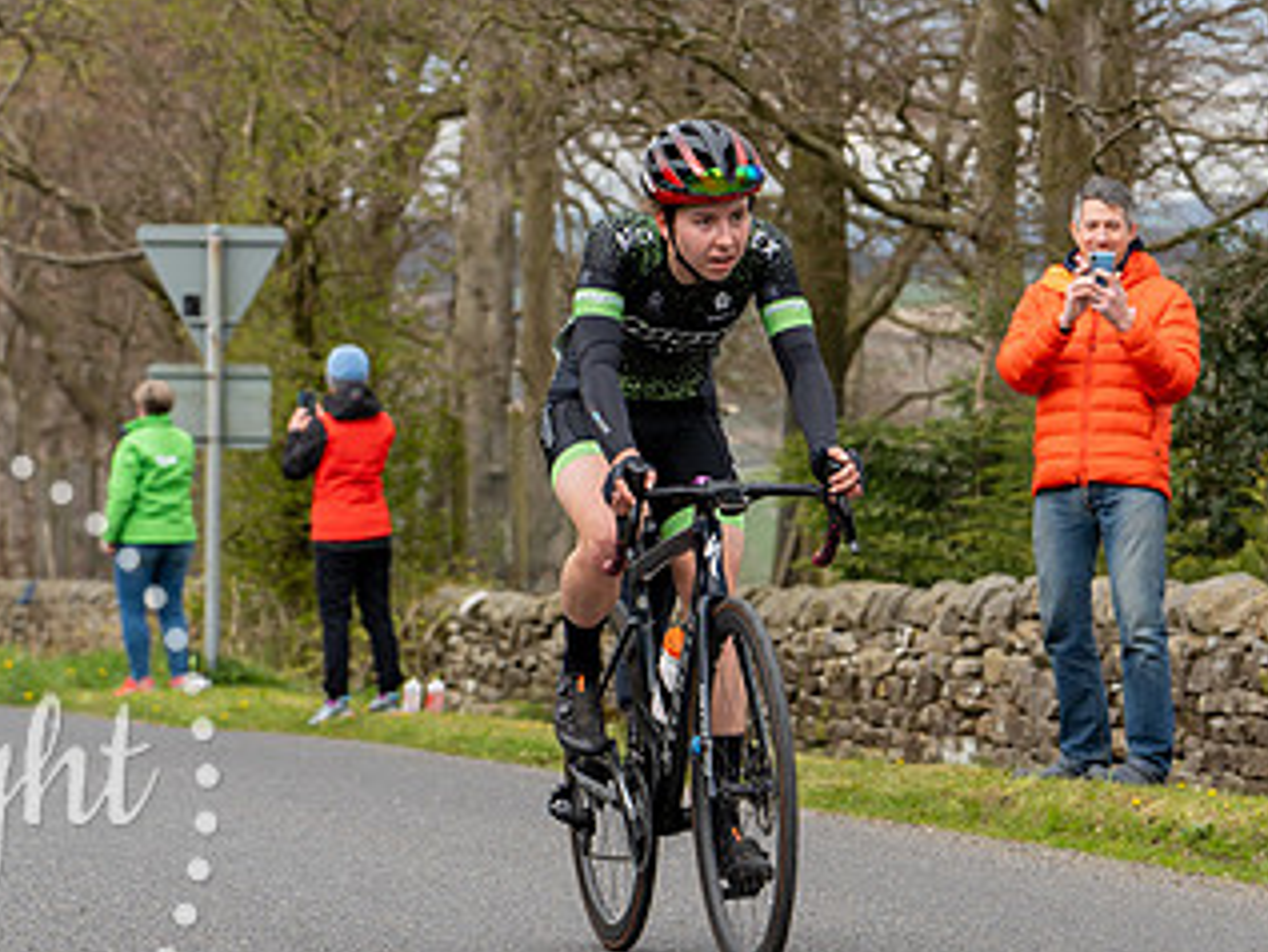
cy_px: 316
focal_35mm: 186
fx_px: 6816
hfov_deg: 10.6
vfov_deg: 8.0
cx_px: 857
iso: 200
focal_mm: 79
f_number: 4
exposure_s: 1/640
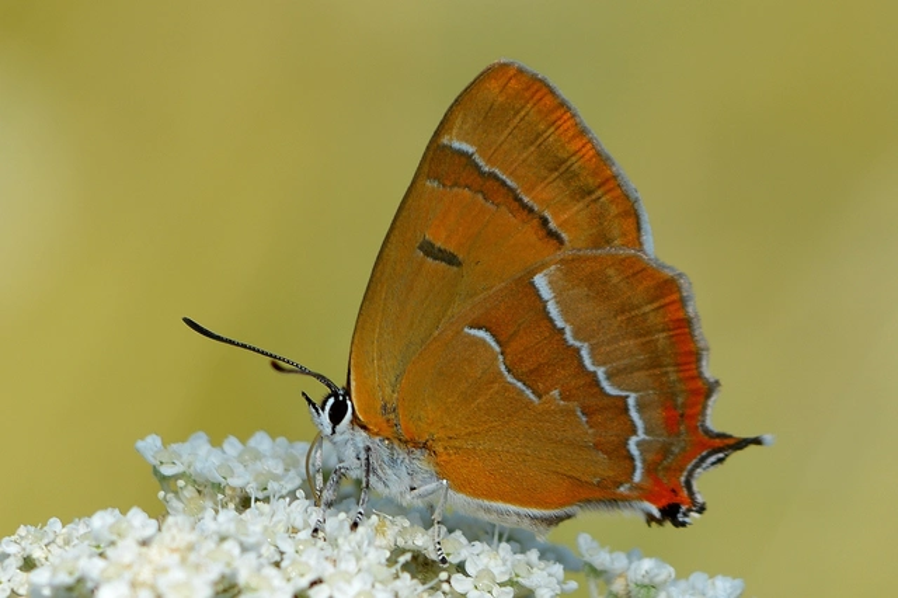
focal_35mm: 255
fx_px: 6357
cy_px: 299
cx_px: 449
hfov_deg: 8.1
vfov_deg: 5.4
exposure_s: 1/250
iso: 100
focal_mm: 170
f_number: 8
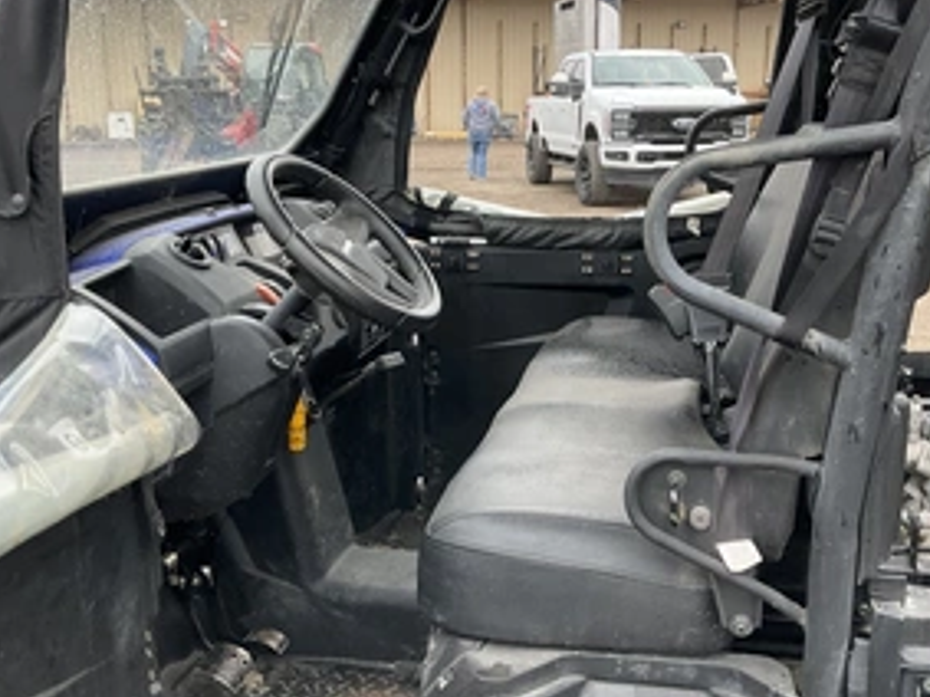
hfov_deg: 45.7
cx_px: 506
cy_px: 368
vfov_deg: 35.1
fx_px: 1101
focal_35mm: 41
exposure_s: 1/122
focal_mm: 3
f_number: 1.8
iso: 32
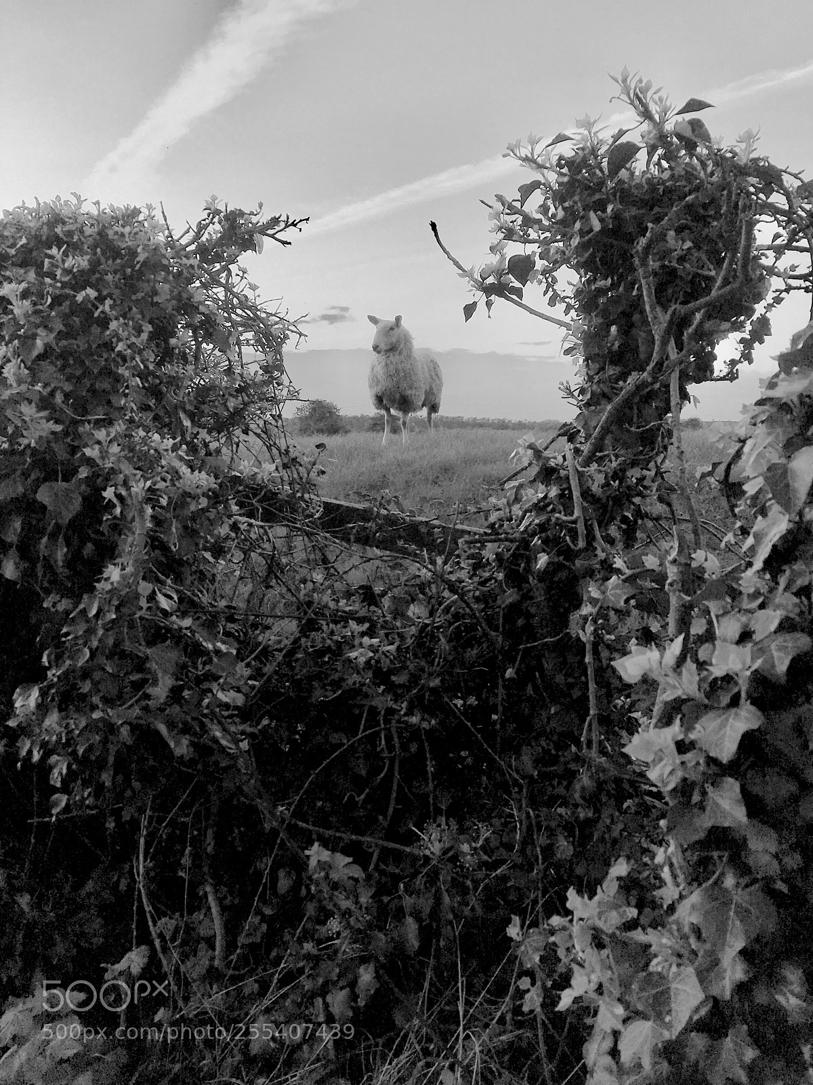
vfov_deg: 61.7
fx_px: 908
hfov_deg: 48.2
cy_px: 542
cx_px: 406
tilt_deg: -6.6
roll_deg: -0.3
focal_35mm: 29
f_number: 2.2
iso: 25
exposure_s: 1/265
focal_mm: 4.15
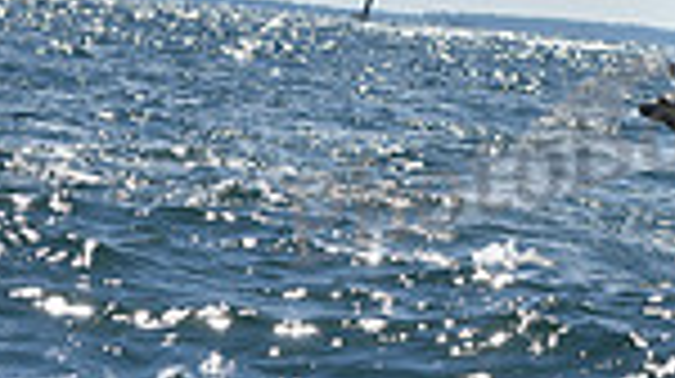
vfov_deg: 3.0
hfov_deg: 5.4
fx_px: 7116
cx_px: 1152
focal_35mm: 398
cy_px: -146
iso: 250
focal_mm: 98
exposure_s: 1/2500
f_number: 6.3
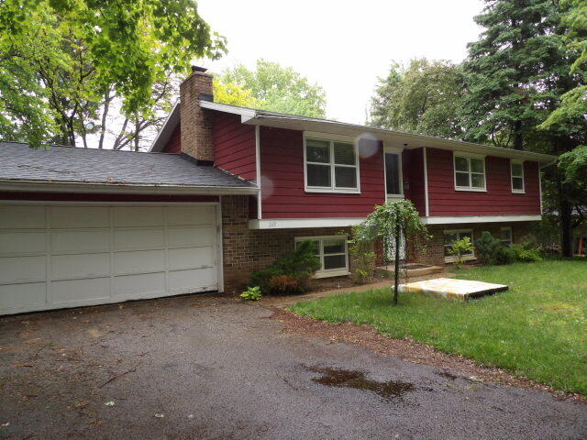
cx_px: 294
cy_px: 220
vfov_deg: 56.8
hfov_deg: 71.6
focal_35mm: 24
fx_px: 407
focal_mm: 4.3
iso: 200
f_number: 3.2
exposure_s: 1/317
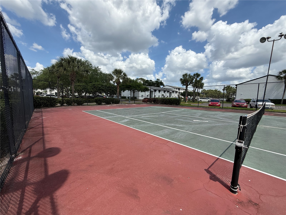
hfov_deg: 102.1
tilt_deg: -5.0
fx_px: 116
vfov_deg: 85.7
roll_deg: -1.1
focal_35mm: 14
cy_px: 108
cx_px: 143
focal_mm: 2.22
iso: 50
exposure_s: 1/1848
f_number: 2.2
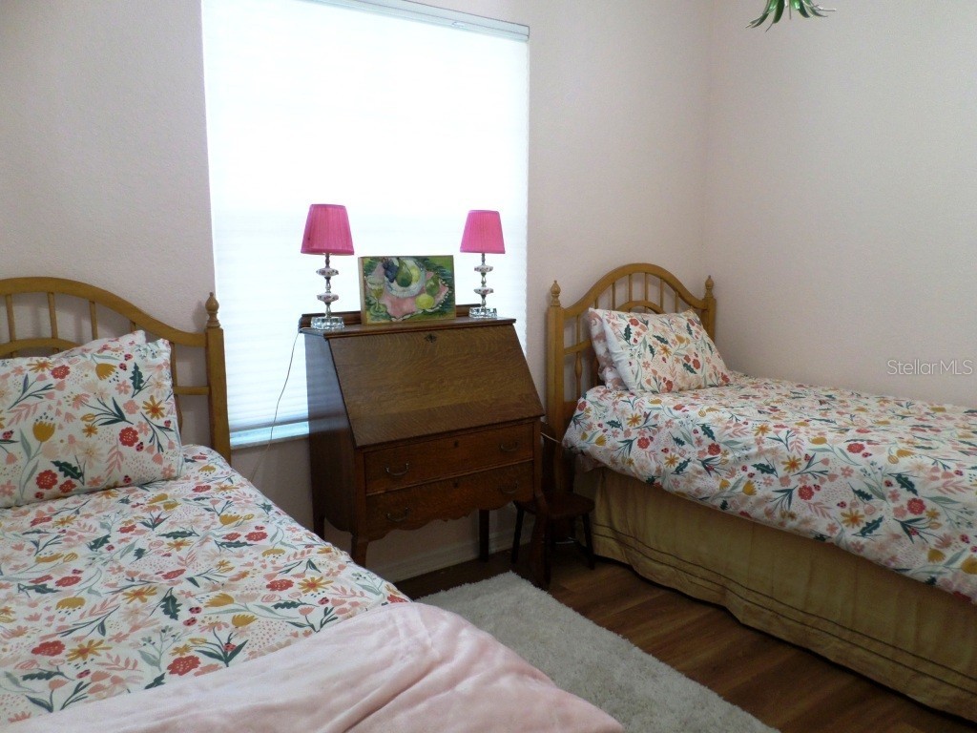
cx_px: 488
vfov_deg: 54.9
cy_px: 366
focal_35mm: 25
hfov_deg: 69.4
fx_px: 706
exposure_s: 1/30
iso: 200
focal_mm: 4.5
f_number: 2.5
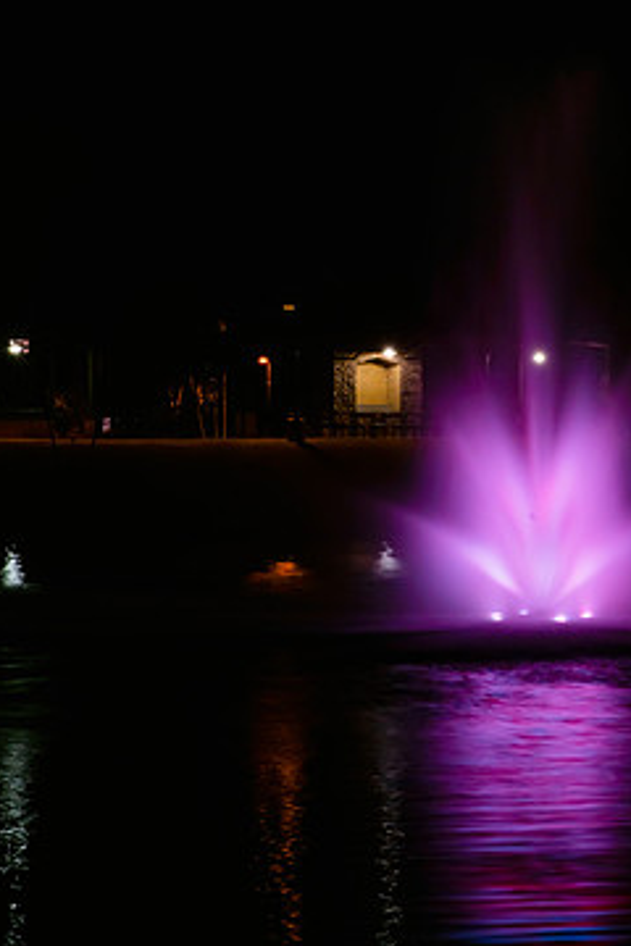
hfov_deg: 11.1
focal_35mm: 123
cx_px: 604
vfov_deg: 16.7
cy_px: 452
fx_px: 3234
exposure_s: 2.5
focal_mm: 65
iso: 80
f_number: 20
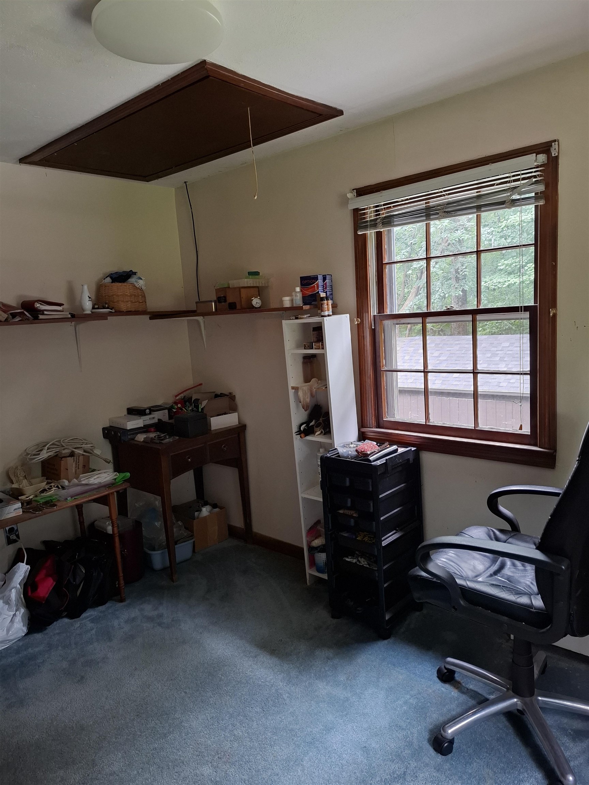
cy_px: 392
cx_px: 294
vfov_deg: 73.9
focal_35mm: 23
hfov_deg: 58.9
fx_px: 522
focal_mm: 5.54
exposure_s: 1/33
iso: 250
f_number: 1.8
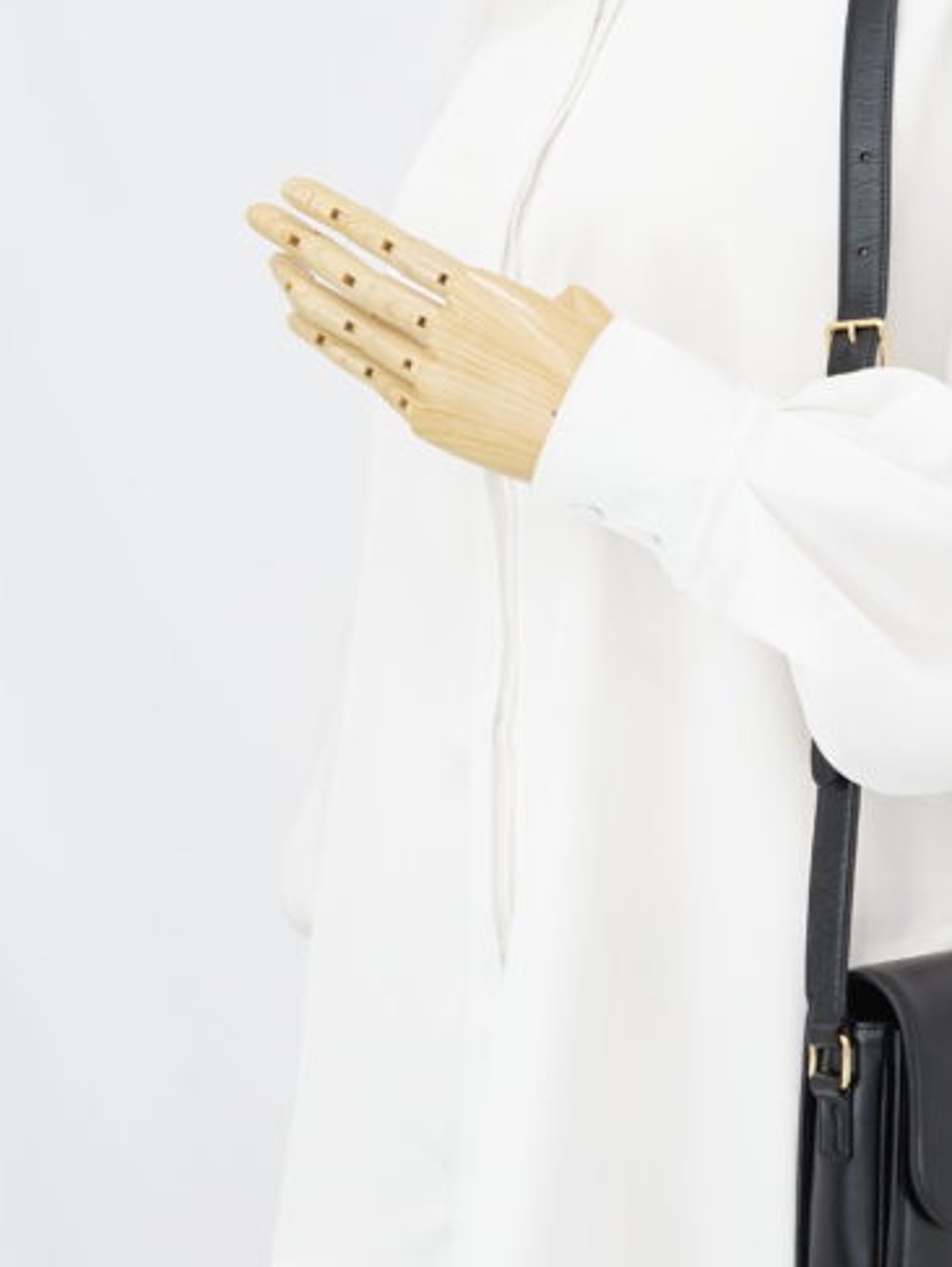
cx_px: 748
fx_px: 3699
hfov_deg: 14.6
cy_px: 684
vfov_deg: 19.4
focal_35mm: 101
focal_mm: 50
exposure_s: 1/6
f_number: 6.3
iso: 640
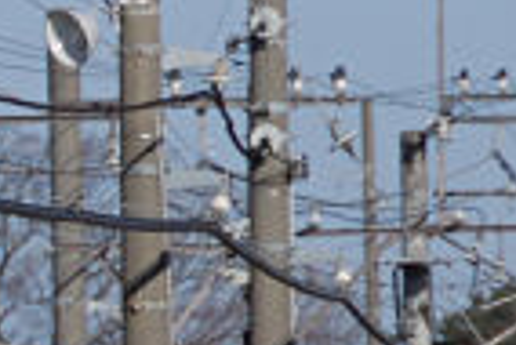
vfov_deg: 1.1
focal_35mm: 1221
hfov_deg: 1.7
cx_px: -927
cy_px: 363
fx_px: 17517
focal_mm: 105
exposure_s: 1/1000
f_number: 8
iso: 200
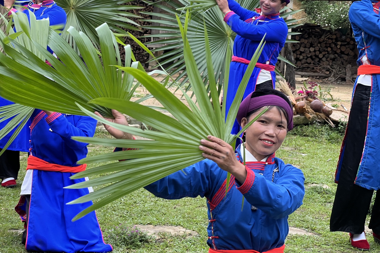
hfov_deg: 25.1
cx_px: 190
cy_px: 126
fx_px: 855
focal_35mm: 81
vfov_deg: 16.9
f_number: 2.8
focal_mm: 9
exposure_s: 1/99
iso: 100
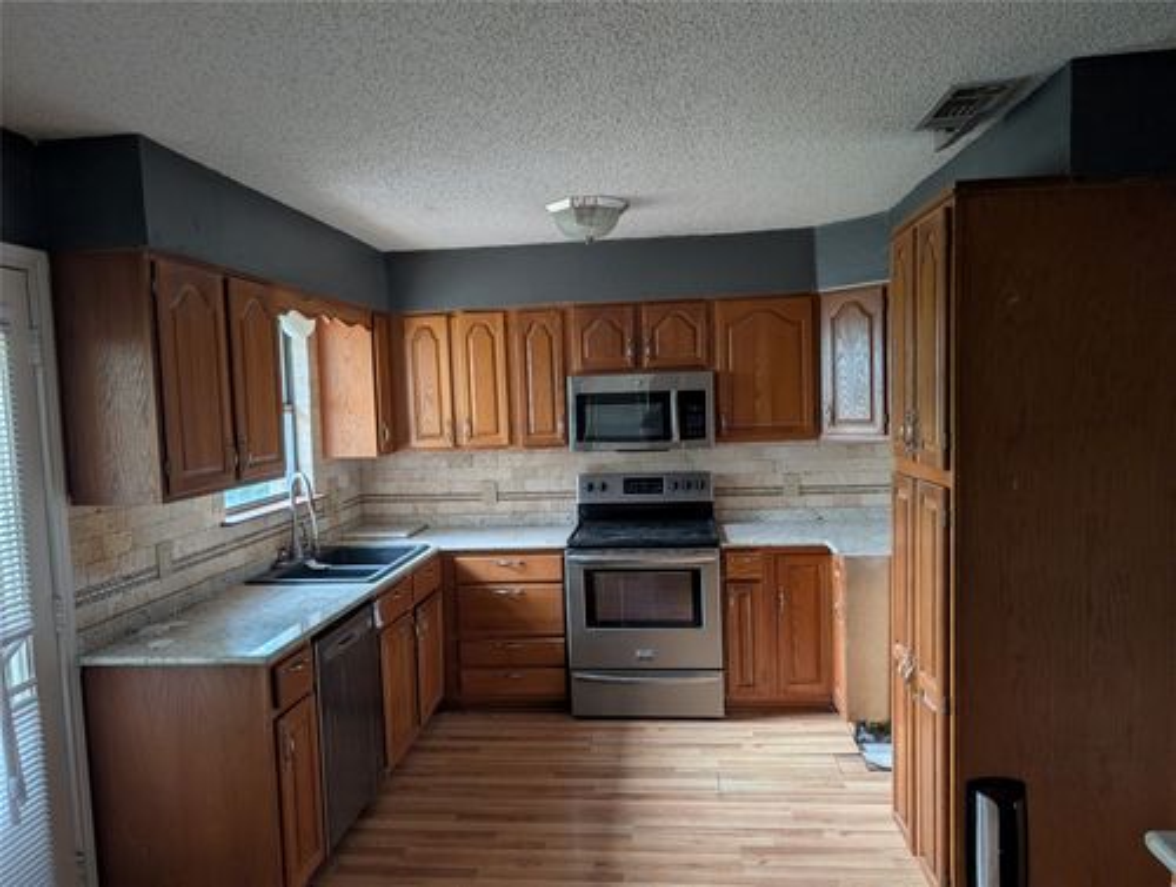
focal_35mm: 24
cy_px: 444
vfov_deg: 57.0
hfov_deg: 71.5
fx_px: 817
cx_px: 588
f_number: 1.68
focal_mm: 6.9
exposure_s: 1/53
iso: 32
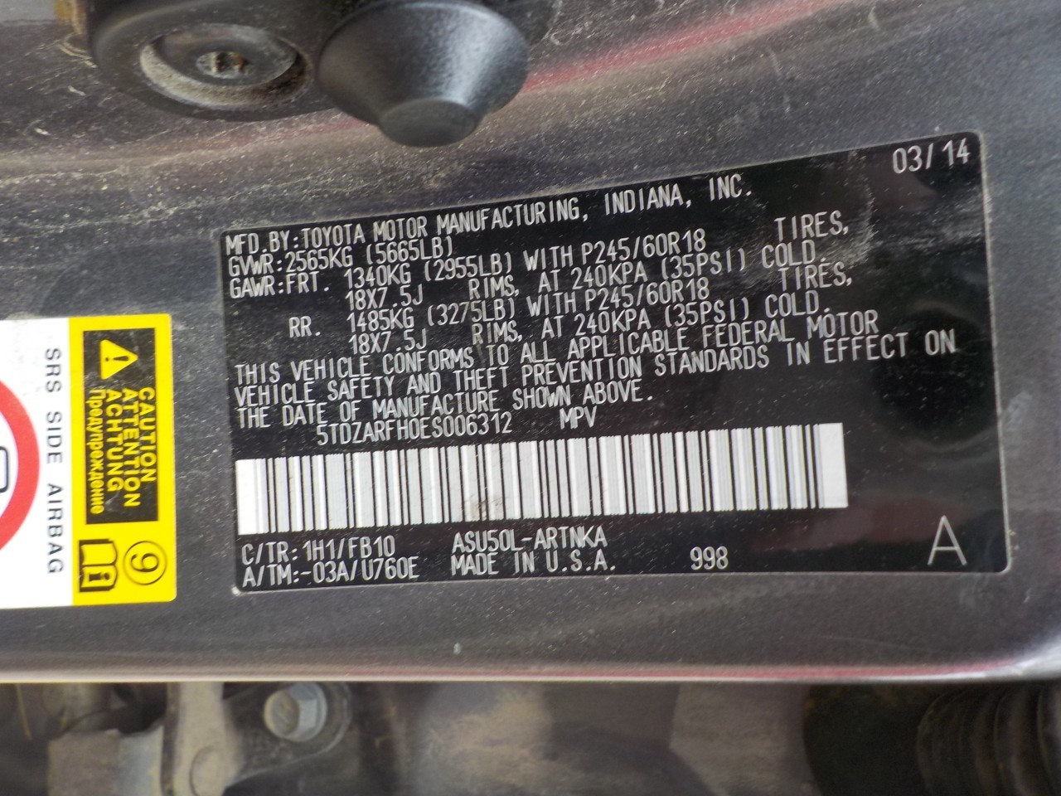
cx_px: 530
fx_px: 920
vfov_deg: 46.8
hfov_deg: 60.0
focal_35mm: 30
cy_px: 398
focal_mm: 4.1
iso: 125
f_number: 3.3
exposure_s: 1/40
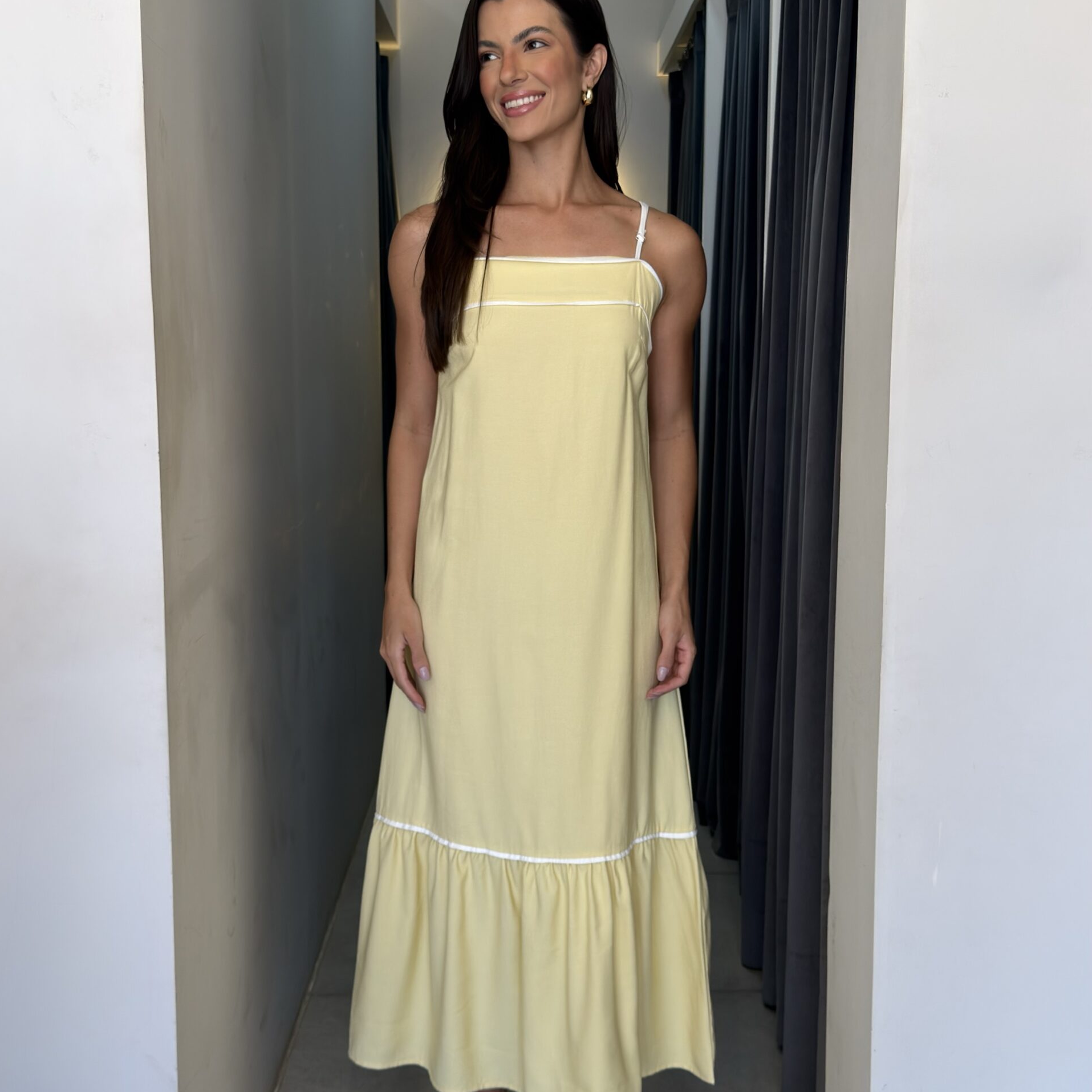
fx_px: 1392
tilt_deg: -9.2
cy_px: 591
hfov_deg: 42.8
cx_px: 545
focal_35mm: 39
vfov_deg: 42.8
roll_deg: +0.8
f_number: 1.78
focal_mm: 6.76
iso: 50
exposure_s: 1/120
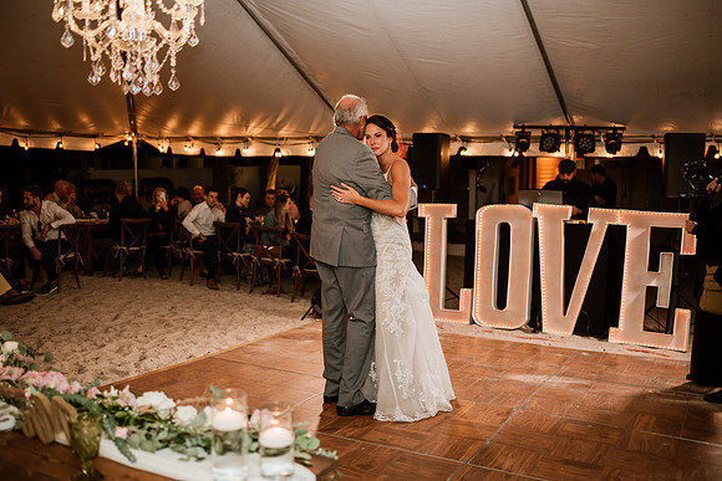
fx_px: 702
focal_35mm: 35
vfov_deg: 37.9
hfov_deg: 54.4
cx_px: 361
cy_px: 240
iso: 500
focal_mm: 35
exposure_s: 1/200
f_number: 2
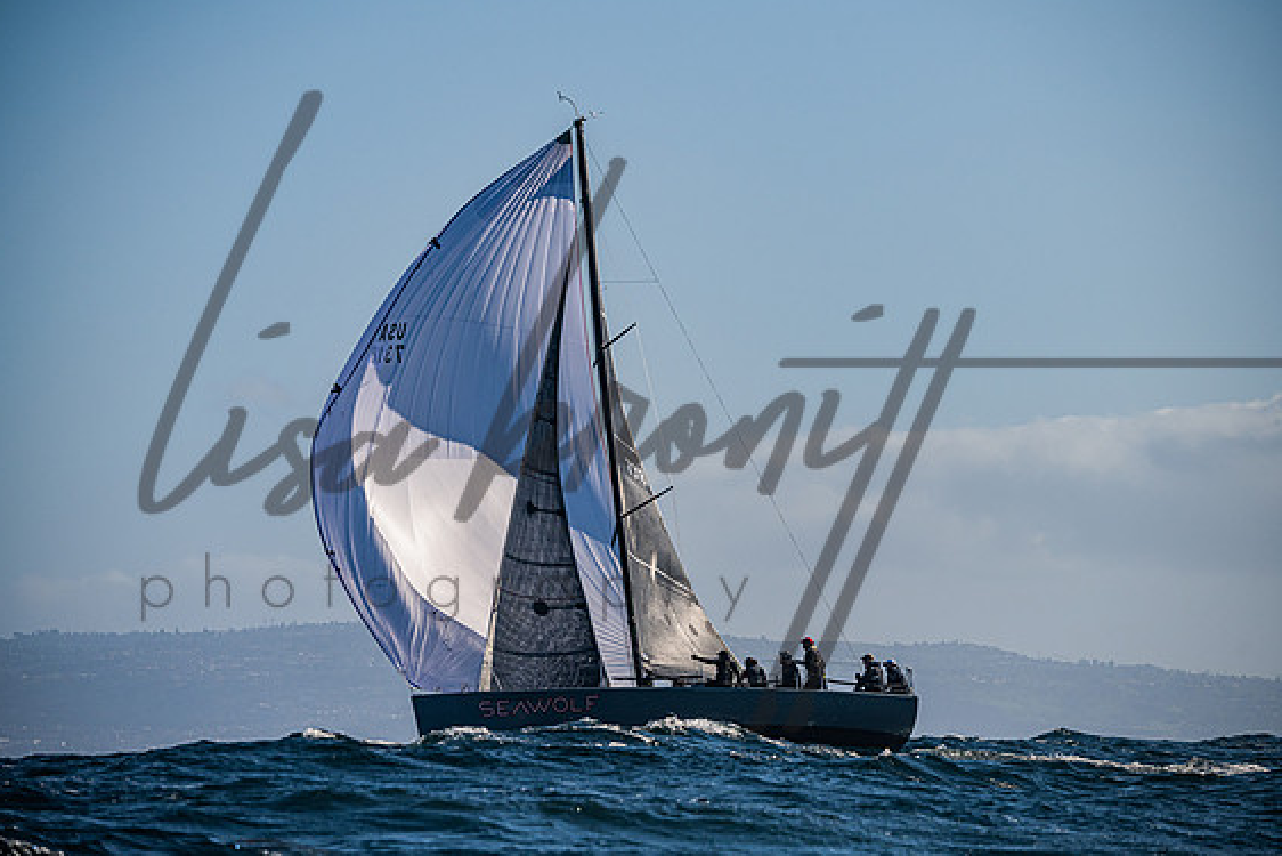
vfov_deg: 6.1
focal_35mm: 227
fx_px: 8085
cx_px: 648
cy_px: 417
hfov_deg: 9.1
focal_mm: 220
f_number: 6.3
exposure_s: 1/5000
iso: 320
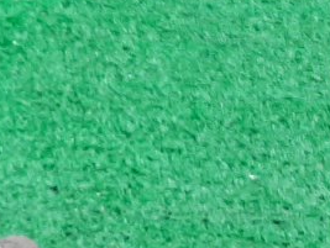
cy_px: 531
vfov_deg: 9.7
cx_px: -447
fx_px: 1336
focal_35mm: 140
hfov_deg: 11.7
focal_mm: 3.93
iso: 144
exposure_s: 1/50
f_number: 1.7
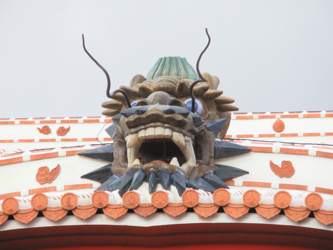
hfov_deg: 7.6
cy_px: 125
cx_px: 166
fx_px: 2501
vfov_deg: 5.7
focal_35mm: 260
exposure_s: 1/250
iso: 64
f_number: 5.3
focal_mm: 46.2
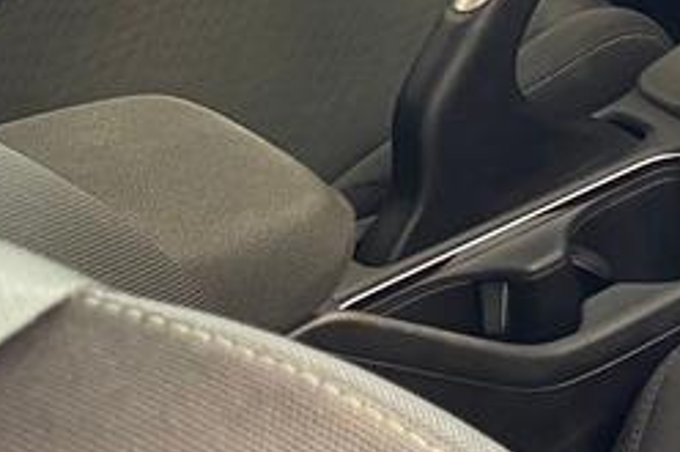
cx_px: 1453
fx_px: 2435
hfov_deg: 13.2
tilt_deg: -35.3
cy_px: 167
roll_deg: -1.5
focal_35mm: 129
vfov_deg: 10.6
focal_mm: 6.76
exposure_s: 1/60
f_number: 1.78
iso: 640
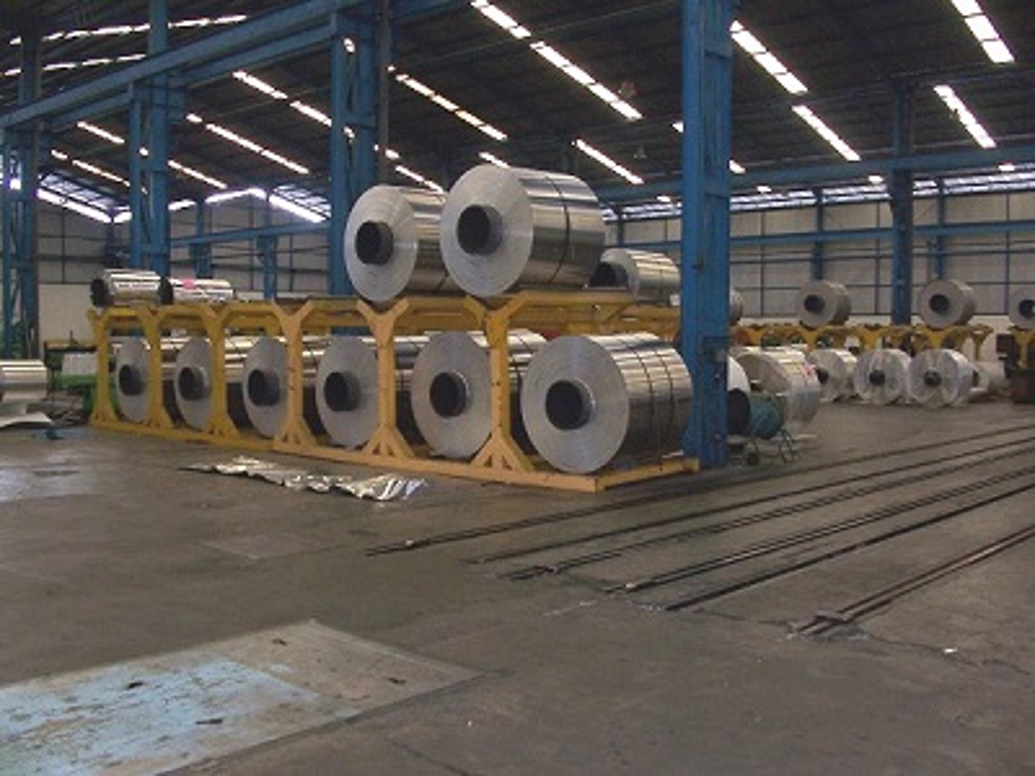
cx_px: 518
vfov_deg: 40.7
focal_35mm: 35
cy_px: 388
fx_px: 1046
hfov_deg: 52.6
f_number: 2.8
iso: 140
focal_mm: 6
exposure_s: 1/60
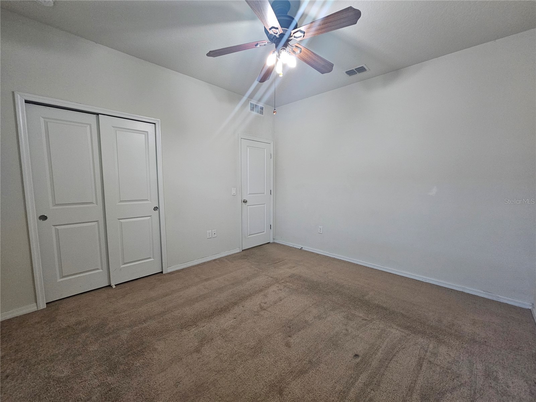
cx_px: 268
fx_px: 201
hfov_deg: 106.2
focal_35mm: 13
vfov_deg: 89.9
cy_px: 201
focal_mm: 2.2
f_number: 2.2
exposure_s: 1/60
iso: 250
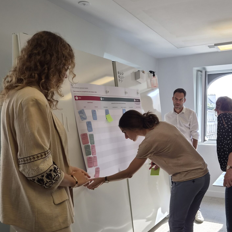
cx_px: 129
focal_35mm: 37
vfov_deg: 44.4
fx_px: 281
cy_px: 150
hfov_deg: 44.9
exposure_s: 1/180
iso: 32
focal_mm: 5.4
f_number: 1.8
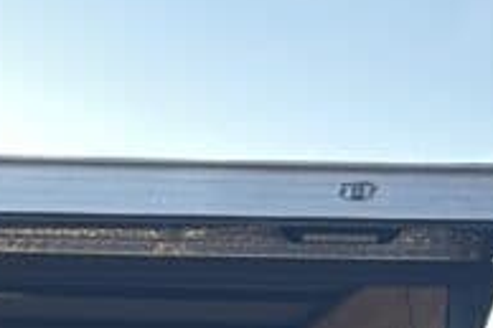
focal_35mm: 143
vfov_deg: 8.2
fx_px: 1957
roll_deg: +0.2
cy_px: 956
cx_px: 3
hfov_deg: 14.1
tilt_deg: -11.6
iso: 50
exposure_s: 1/539
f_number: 1.5
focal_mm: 5.7
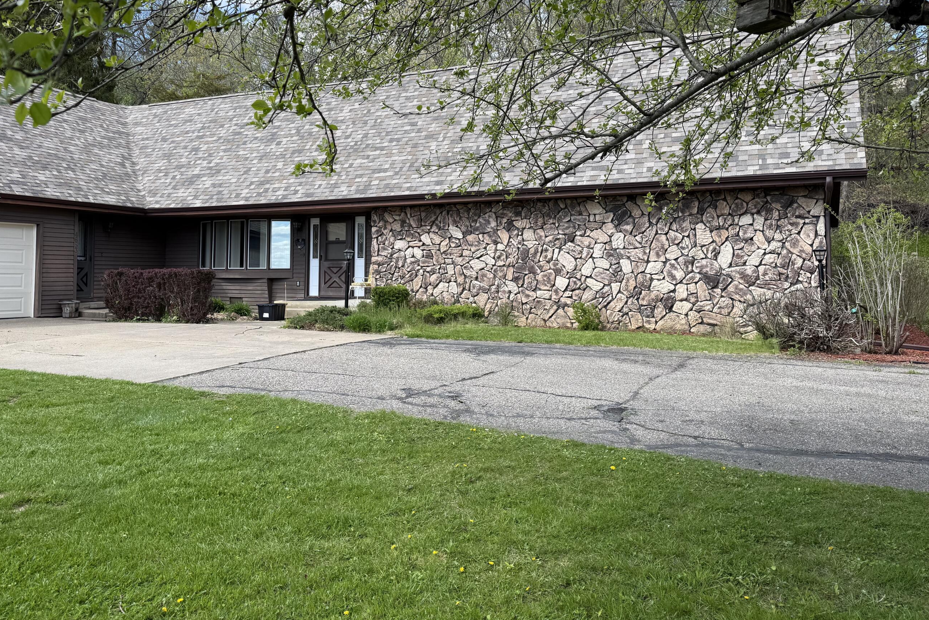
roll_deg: -1.1
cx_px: 434
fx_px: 748
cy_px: 239
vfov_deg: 44.6
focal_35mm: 29
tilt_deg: +4.0
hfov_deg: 63.6
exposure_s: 1/1410
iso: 80
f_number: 1.78
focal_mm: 6.76
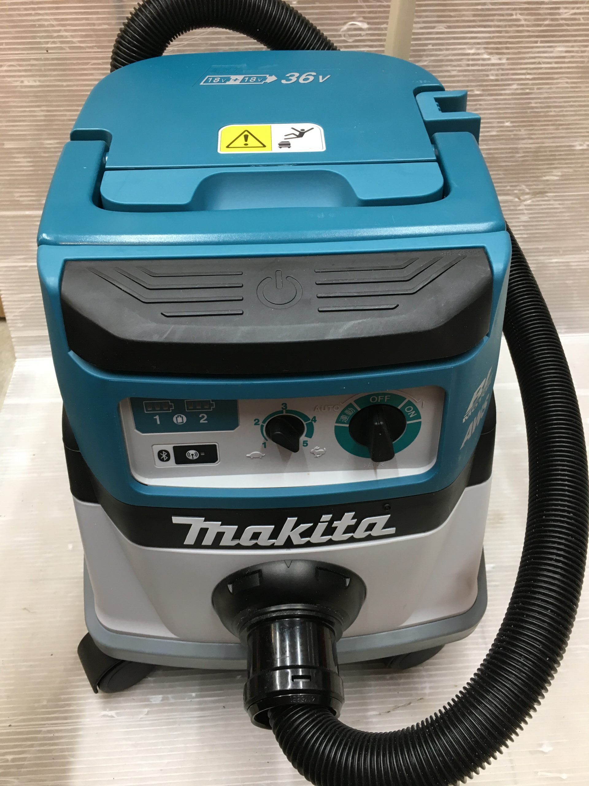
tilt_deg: -47.0
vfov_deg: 61.7
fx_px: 658
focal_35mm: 29
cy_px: 393
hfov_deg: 48.2
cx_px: 294
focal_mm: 4.15
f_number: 2.2
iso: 64
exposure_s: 1/30
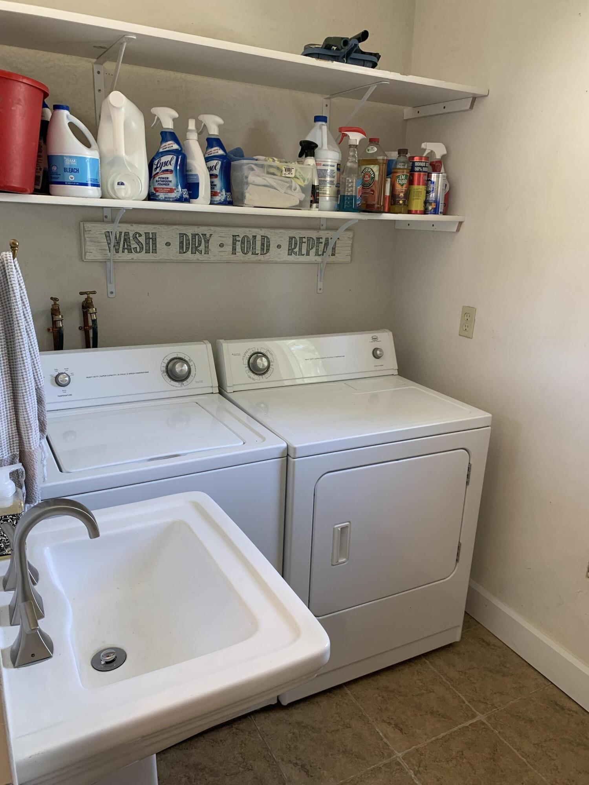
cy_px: 392
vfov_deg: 67.3
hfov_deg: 53.1
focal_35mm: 26
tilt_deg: -18.1
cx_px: 294
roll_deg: -2.2
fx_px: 590
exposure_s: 1/60
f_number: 1.8
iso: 80
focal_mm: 4.25
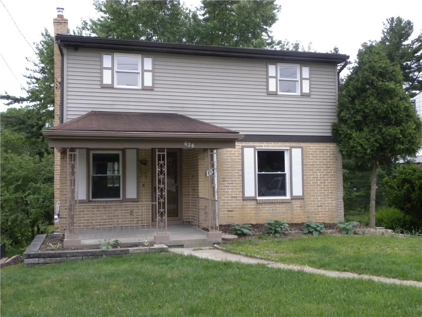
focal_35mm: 41
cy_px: 158
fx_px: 500
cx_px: 211
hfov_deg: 45.8
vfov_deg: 35.1
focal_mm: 7.3
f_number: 3.2
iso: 400
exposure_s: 1/65.5
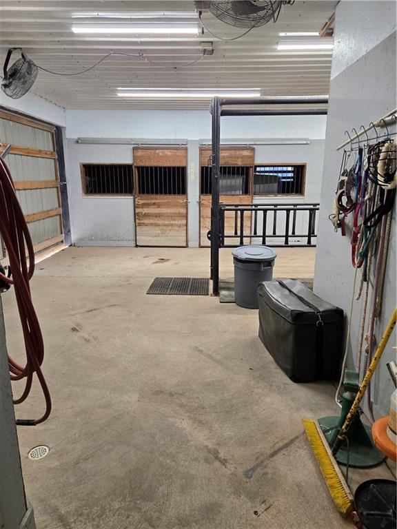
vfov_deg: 73.9
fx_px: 352
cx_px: 198
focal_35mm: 23
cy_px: 264
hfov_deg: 58.9
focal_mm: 5.4
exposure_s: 1/120
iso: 250
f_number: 1.8
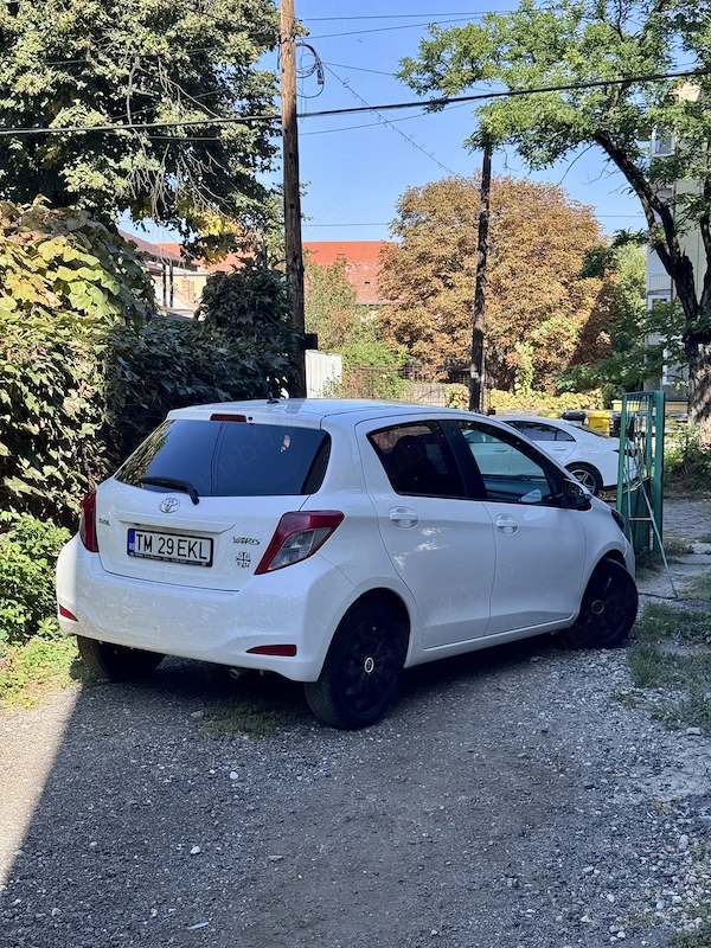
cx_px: 356
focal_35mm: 48
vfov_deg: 39.7
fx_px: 1315
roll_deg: +0.2
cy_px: 474
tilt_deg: -1.7
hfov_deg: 30.3
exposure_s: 1/1366
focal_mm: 6.76
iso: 64
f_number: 1.78
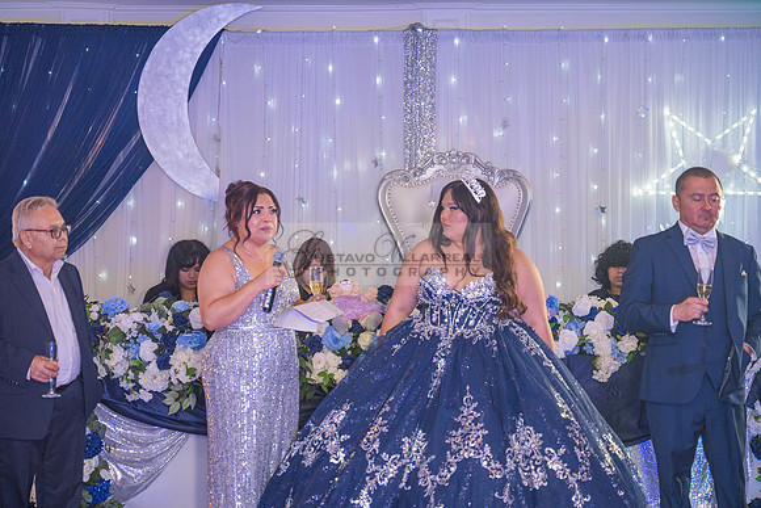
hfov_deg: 28.8
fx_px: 1480
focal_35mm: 70
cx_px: 380
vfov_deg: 19.5
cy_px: 254
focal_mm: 70
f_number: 2.8
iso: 1250
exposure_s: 1/200
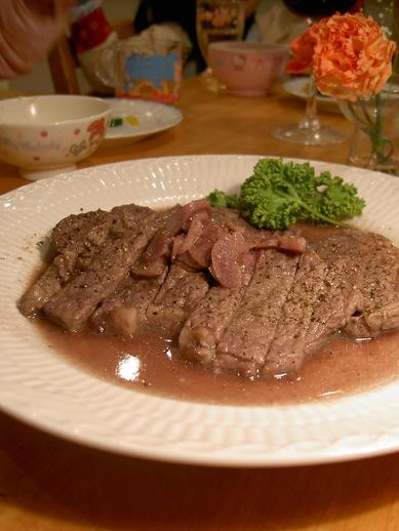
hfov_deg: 36.8
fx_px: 599
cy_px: 266
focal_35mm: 39
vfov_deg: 47.8
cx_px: 200
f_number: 2.8
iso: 100
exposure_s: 1/17.8
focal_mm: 8
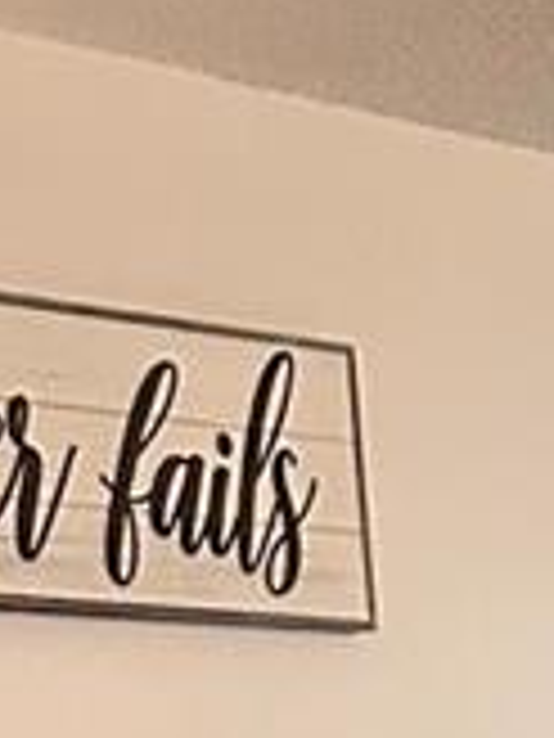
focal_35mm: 176
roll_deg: +4.2
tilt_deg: -10.8
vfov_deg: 9.9
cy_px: 1737
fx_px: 3756
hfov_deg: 8.2
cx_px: 860
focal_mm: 6.86
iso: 640
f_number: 1.78
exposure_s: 1/60
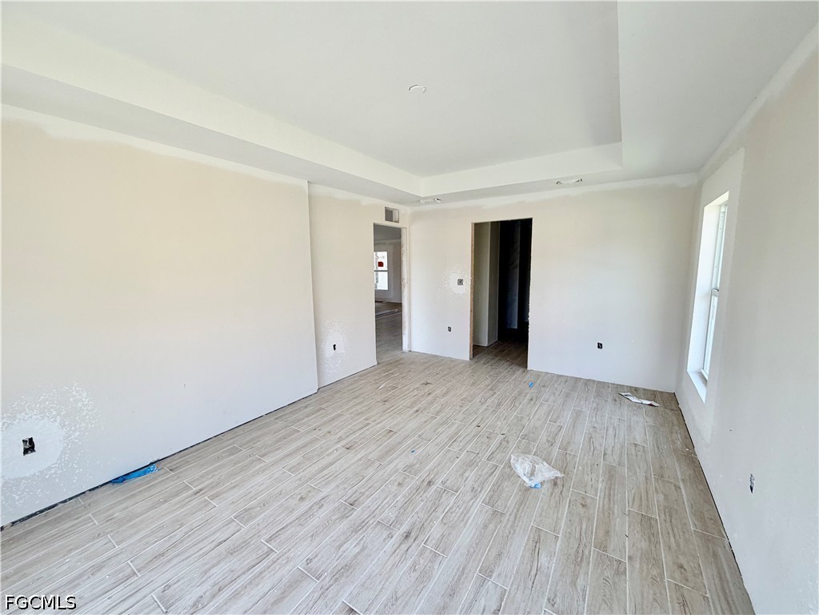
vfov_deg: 85.7
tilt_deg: -7.0
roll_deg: +0.5
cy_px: 308
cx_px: 410
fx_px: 331
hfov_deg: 102.1
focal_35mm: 14
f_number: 2.2
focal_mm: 2.22
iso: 50
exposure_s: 1/121
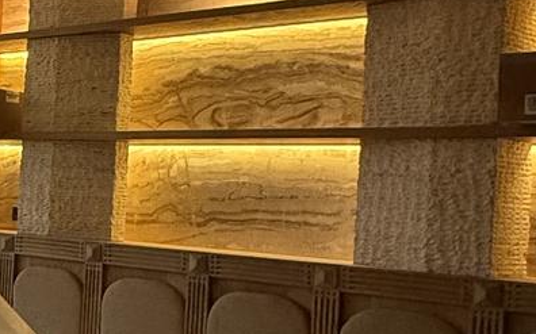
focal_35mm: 72
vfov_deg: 18.1
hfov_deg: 23.2
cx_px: -264
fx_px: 1051
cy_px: 177
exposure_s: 1/100
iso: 320
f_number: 2.2
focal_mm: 2.22
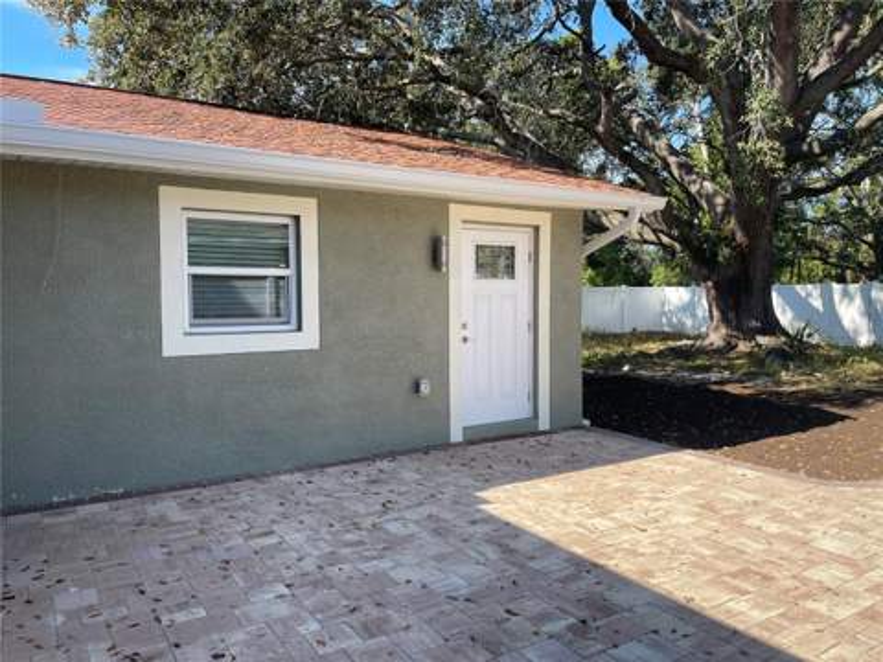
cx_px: 442
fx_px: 638
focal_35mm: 25
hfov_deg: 69.4
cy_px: 331
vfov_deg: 54.9
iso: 32
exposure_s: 1/1200
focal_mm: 5.1
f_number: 1.6
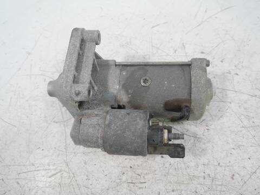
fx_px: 225
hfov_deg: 60.0
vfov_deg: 46.8
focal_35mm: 30
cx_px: 130
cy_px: 98
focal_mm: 15
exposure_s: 1/60
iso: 500
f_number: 3.5
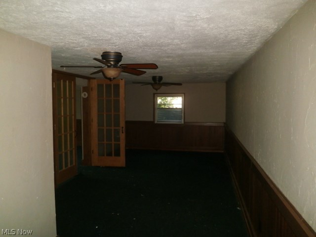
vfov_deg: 53.1
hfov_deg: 67.3
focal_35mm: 26
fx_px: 237
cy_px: 118
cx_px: 158
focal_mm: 4.7
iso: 250
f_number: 2.8
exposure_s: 1/30
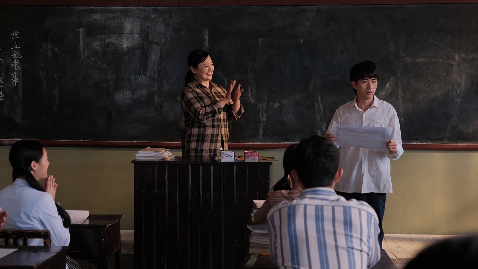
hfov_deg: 39.9
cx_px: 237
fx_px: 659
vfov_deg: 23.0
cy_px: 110
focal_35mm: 52
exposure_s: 1/125
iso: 800
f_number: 4
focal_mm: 32.9
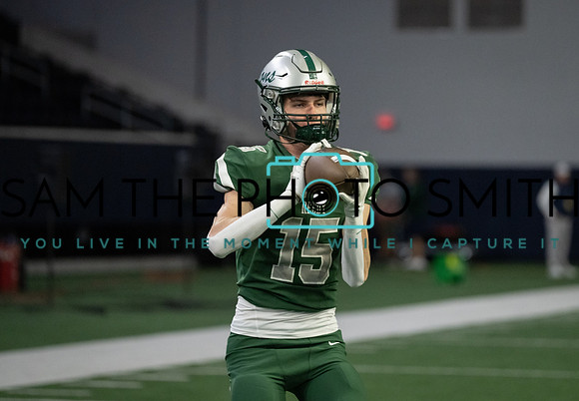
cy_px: 166
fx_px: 2973
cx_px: 319
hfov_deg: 11.1
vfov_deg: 7.7
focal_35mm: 183
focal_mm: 149
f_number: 2.8
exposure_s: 1/1250
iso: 5000
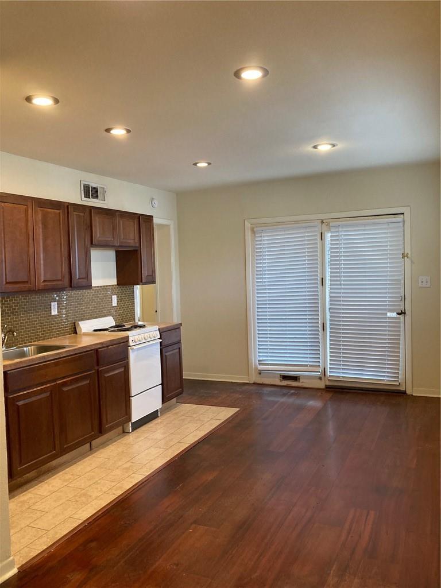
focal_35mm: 28
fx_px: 476
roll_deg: +2.1
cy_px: 294
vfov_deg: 63.4
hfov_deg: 49.7
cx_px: 220
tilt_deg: -2.1
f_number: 1.8
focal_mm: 3.99
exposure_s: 1/60
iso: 125
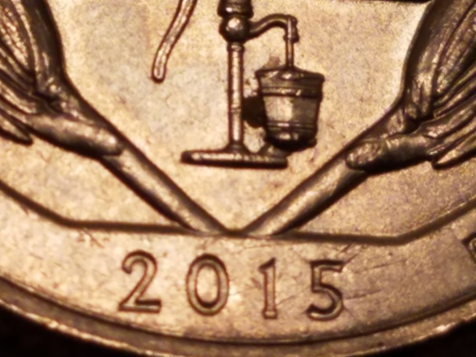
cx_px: 238
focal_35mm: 26
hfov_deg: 67.3
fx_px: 358
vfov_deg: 53.1
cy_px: 178
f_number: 1.7
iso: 160
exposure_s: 1/120
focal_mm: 4.2
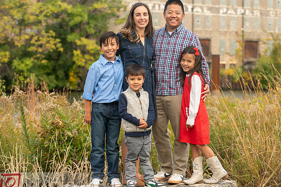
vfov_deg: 12.7
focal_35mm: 108
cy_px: 87
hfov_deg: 18.9
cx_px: 156
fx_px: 843
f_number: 4
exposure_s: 1/500
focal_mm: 95
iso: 400
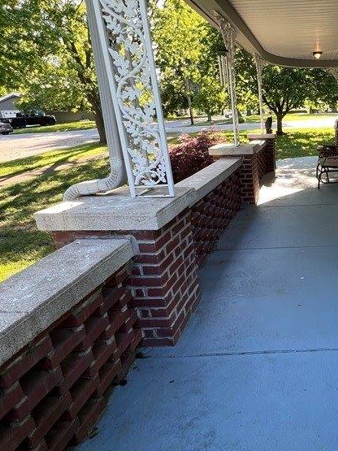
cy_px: 229
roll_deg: +2.8
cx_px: 307
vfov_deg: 71.6
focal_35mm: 24
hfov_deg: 50.1
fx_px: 313
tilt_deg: -17.5
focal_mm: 1.57
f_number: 1.8
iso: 32
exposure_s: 1/99
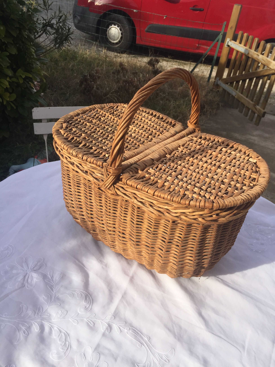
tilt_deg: -32.0
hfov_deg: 48.2
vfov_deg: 61.7
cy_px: 184
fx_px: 307
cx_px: 138
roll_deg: -8.3
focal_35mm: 29
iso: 32
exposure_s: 1/1099
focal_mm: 4.15
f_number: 2.2
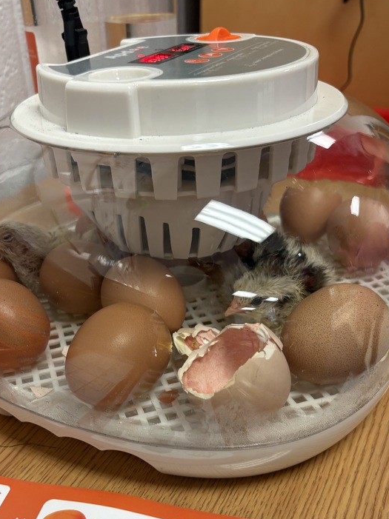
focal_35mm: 38
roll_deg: +2.8
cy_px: 334
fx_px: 570
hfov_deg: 37.6
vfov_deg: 48.4
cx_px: 168
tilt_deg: -33.9
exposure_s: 1/73
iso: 100
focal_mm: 5.96
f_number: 1.6
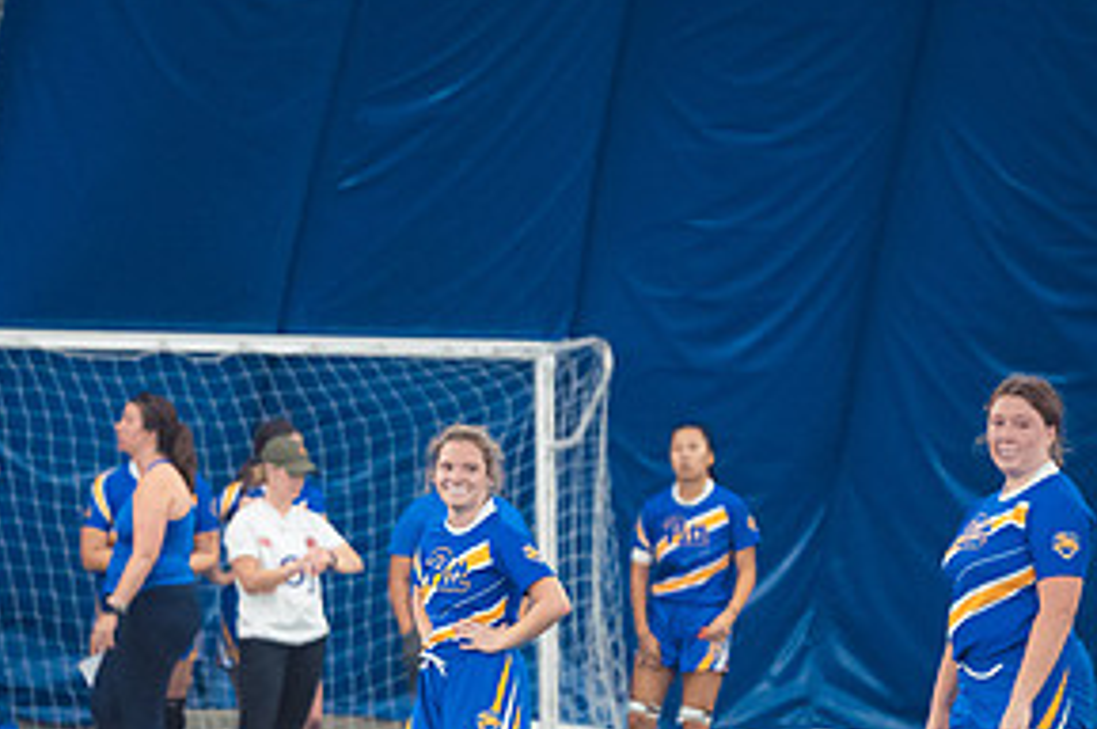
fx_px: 18354
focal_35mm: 603
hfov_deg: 3.4
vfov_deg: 2.3
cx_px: 437
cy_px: 680
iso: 4500
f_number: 2.8
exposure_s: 1/320
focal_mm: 200
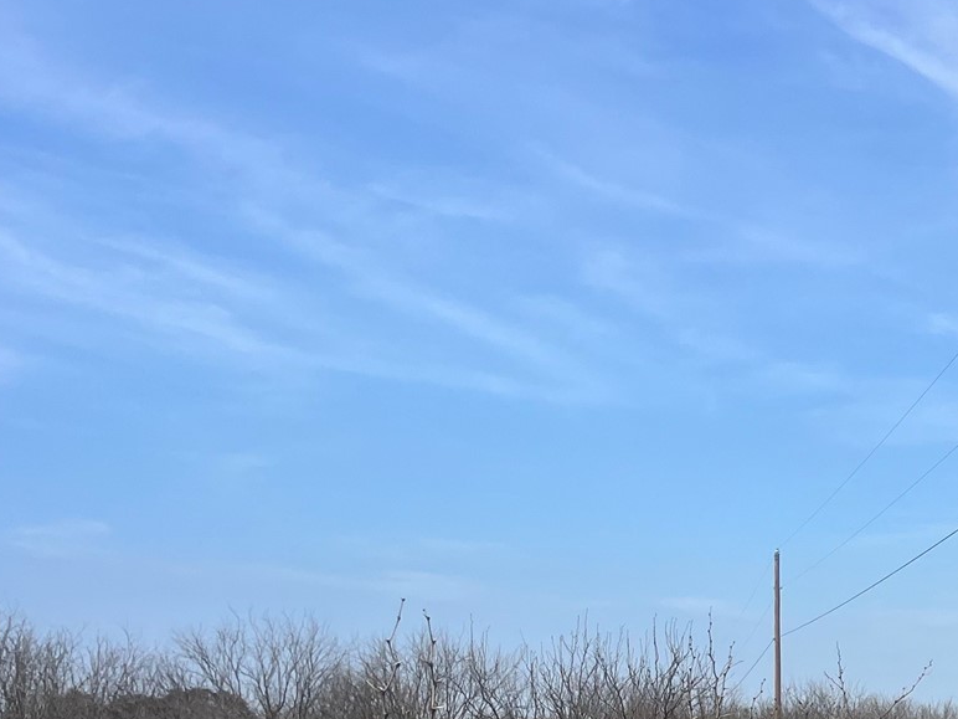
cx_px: 1215
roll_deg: -0.9
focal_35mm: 69
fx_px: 1910
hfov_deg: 24.8
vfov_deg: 19.9
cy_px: 875
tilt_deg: -3.9
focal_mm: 5.1
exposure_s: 1/3745
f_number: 1.6
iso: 50
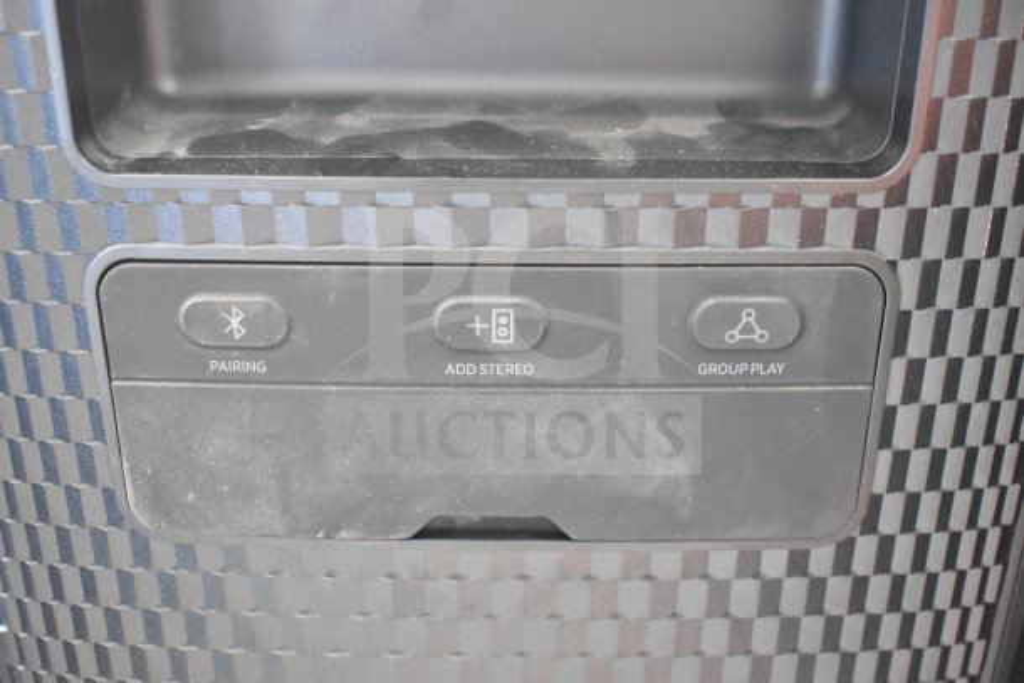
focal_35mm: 42
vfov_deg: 31.9
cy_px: 342
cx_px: 512
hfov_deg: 46.4
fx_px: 1195
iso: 6400
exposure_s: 1/50
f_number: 4.2
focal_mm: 28
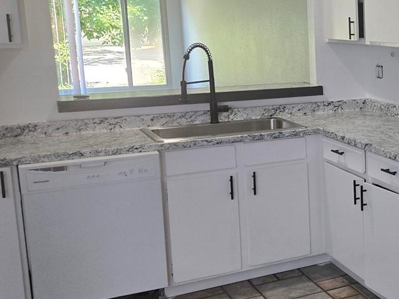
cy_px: 123
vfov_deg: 25.2
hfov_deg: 29.0
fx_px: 669
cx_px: 472
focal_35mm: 58
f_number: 1.8
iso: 200
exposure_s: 1/120
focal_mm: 5.4
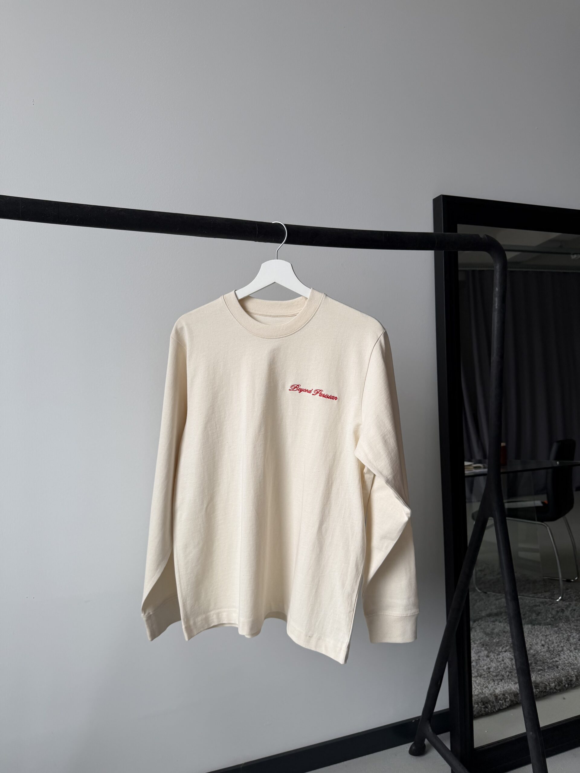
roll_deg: +0.2
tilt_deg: -5.8
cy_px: 386
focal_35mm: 24
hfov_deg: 56.8
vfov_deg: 71.6
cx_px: 290
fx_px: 536
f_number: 1.78
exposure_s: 1/356
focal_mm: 6.76
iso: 80
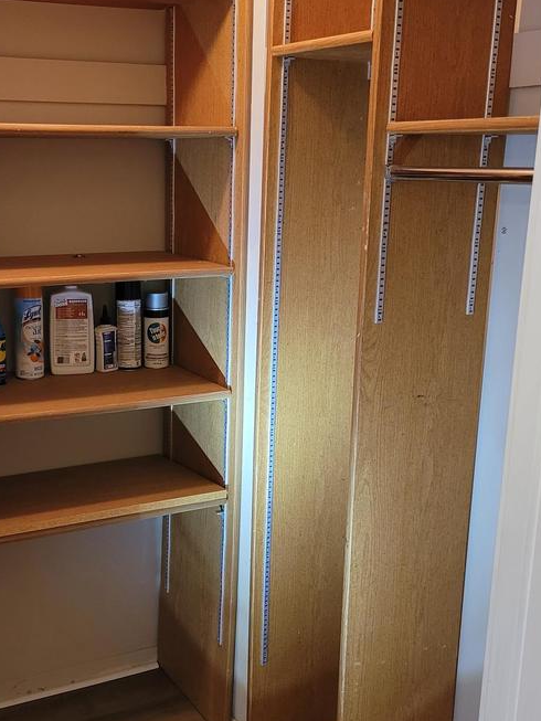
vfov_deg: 43.8
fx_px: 896
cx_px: 188
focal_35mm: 43
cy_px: 391
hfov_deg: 33.4
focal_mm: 5.4
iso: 320
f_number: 1.8
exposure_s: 1/40
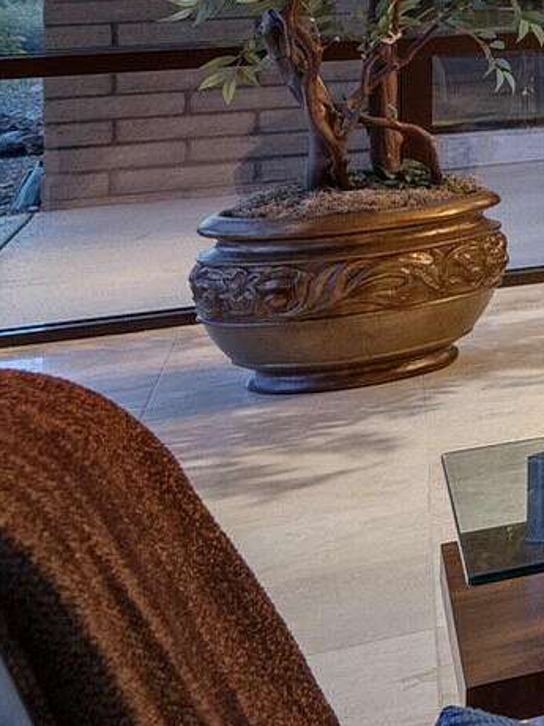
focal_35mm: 82
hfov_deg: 8.1
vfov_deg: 22.3
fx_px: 1718
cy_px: -109
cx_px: 2203
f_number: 7.1
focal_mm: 14
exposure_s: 1/3
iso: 100
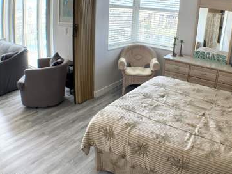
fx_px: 248
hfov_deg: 49.5
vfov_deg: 38.5
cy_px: 68
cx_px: 150
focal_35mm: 37
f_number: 1.8
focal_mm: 3
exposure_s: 1/60
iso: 40
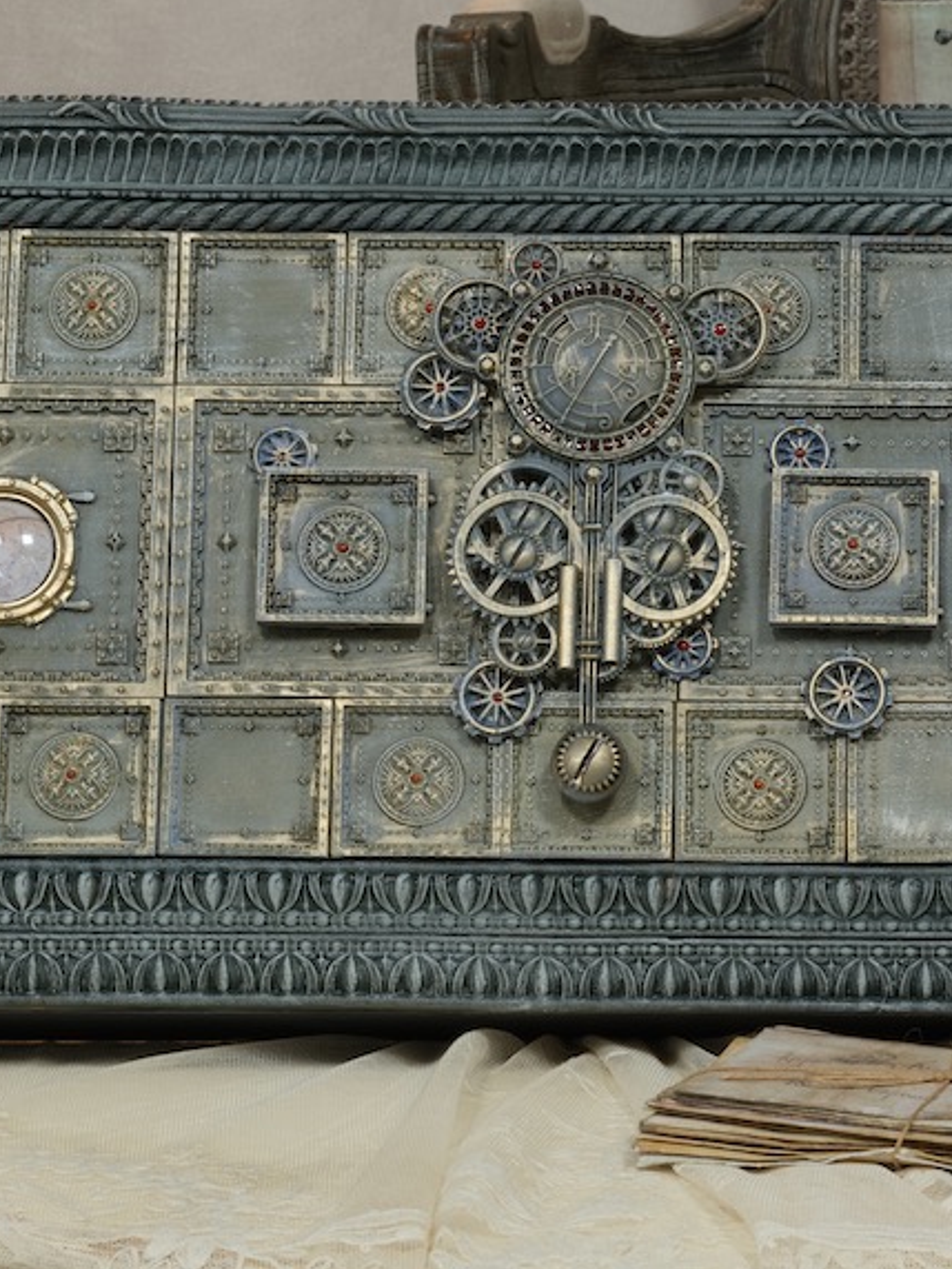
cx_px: 763
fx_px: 6087
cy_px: 577
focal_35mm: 166
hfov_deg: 8.9
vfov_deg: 11.9
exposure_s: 1.3
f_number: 32
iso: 250
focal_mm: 120
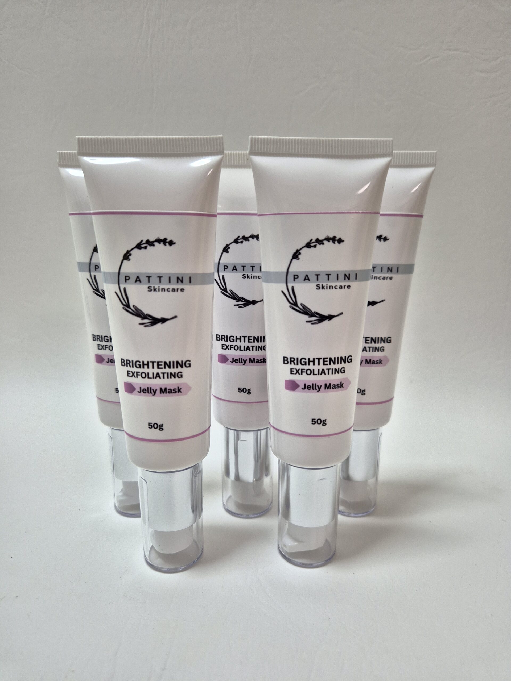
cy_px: 340
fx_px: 453
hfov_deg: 58.9
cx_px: 256
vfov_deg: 73.9
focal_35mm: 23
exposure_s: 1/100
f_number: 1.8
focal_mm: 5.4
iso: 160
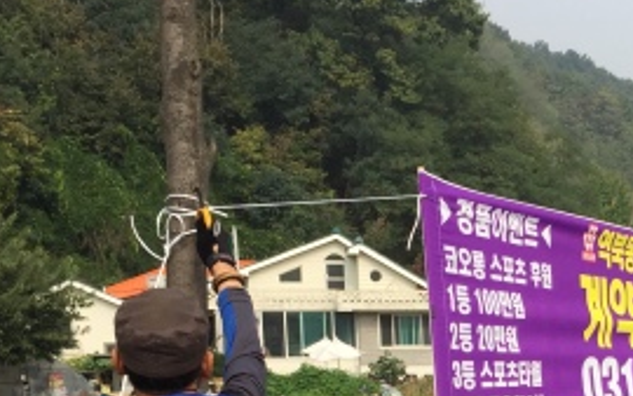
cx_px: 605
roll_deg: +0.5
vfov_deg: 16.5
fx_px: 1277
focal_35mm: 74
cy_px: 535
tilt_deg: -8.9
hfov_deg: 26.6
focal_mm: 4.15
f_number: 2.2
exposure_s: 1/1412
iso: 32
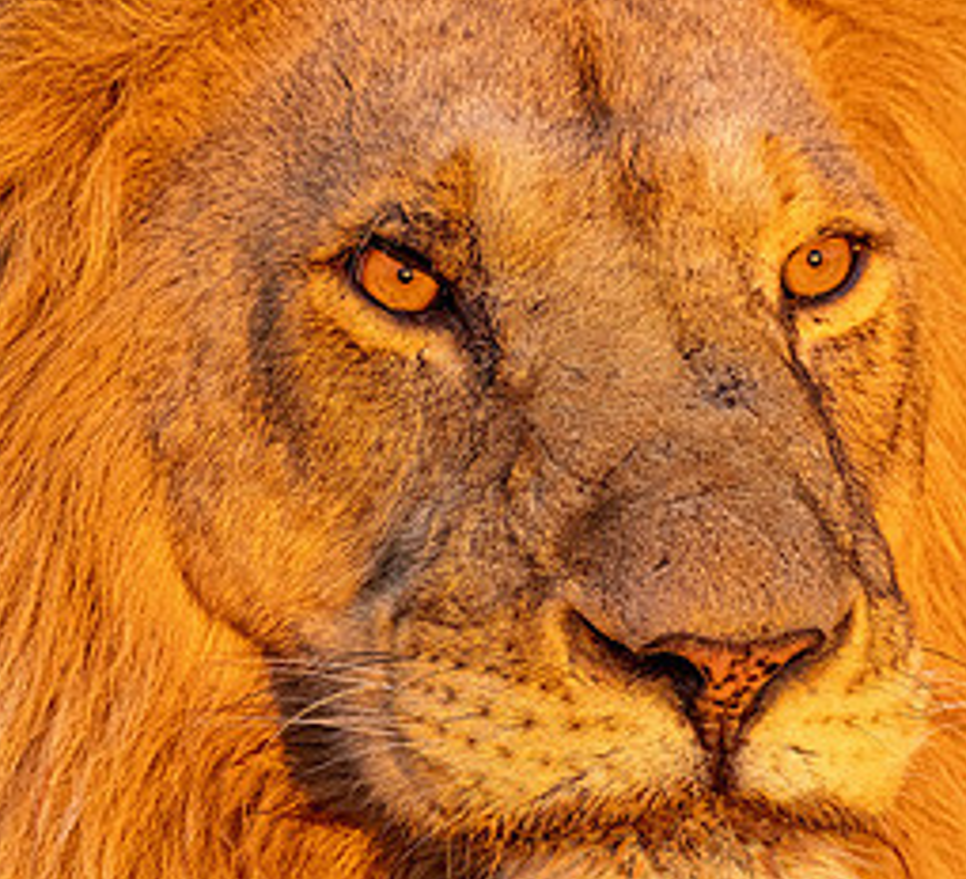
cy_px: 534
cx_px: 703
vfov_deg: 1.2
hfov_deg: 1.3
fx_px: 42647
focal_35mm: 1413
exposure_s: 1/320
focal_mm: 600
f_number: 5.6
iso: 3200
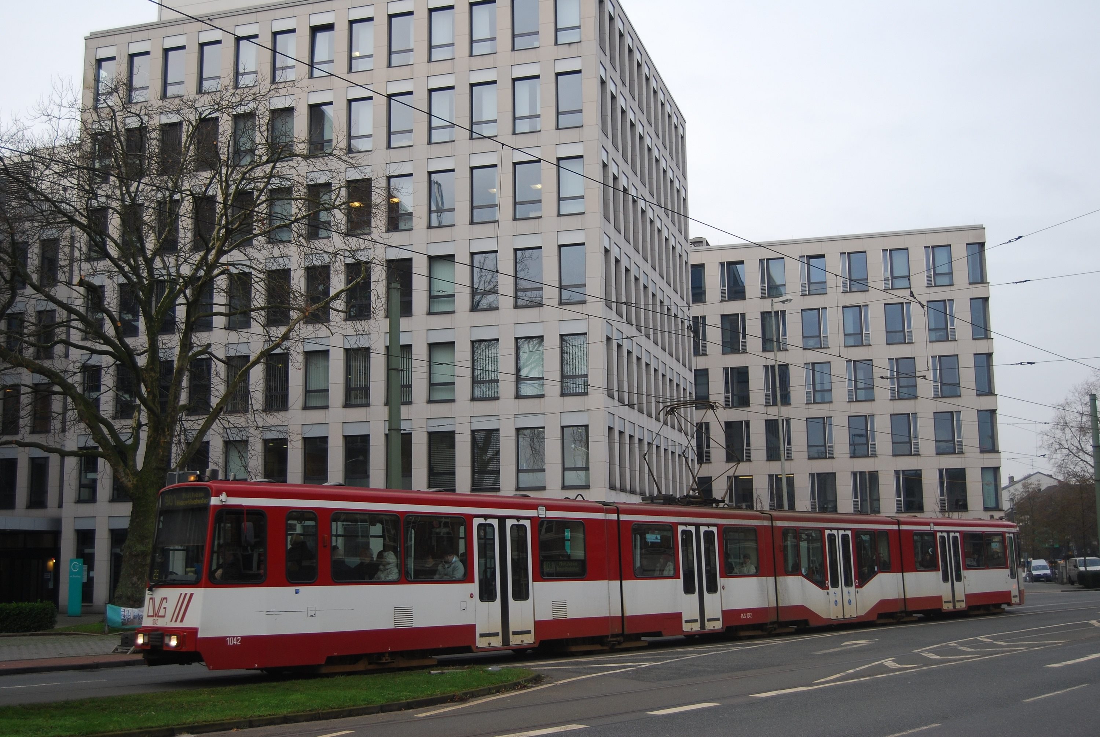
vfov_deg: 34.3
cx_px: 550
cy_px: 368
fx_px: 1193
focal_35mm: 39
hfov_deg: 49.5
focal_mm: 26
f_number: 4.2
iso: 220
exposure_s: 1/500
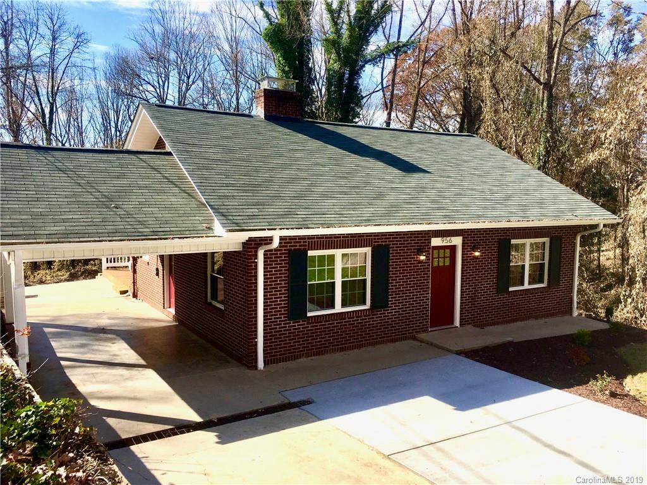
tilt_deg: -5.4
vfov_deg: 48.2
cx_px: 324
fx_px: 542
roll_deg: -0.1
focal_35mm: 29
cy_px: 242
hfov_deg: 61.7
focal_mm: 4.15
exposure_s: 1/905
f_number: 2.2
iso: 25
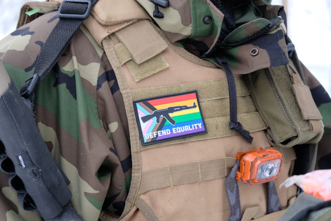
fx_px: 736
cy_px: 110
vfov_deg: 17.1
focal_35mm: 80
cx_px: 166
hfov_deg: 25.4
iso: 800
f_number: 4.5
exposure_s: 1/50
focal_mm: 53
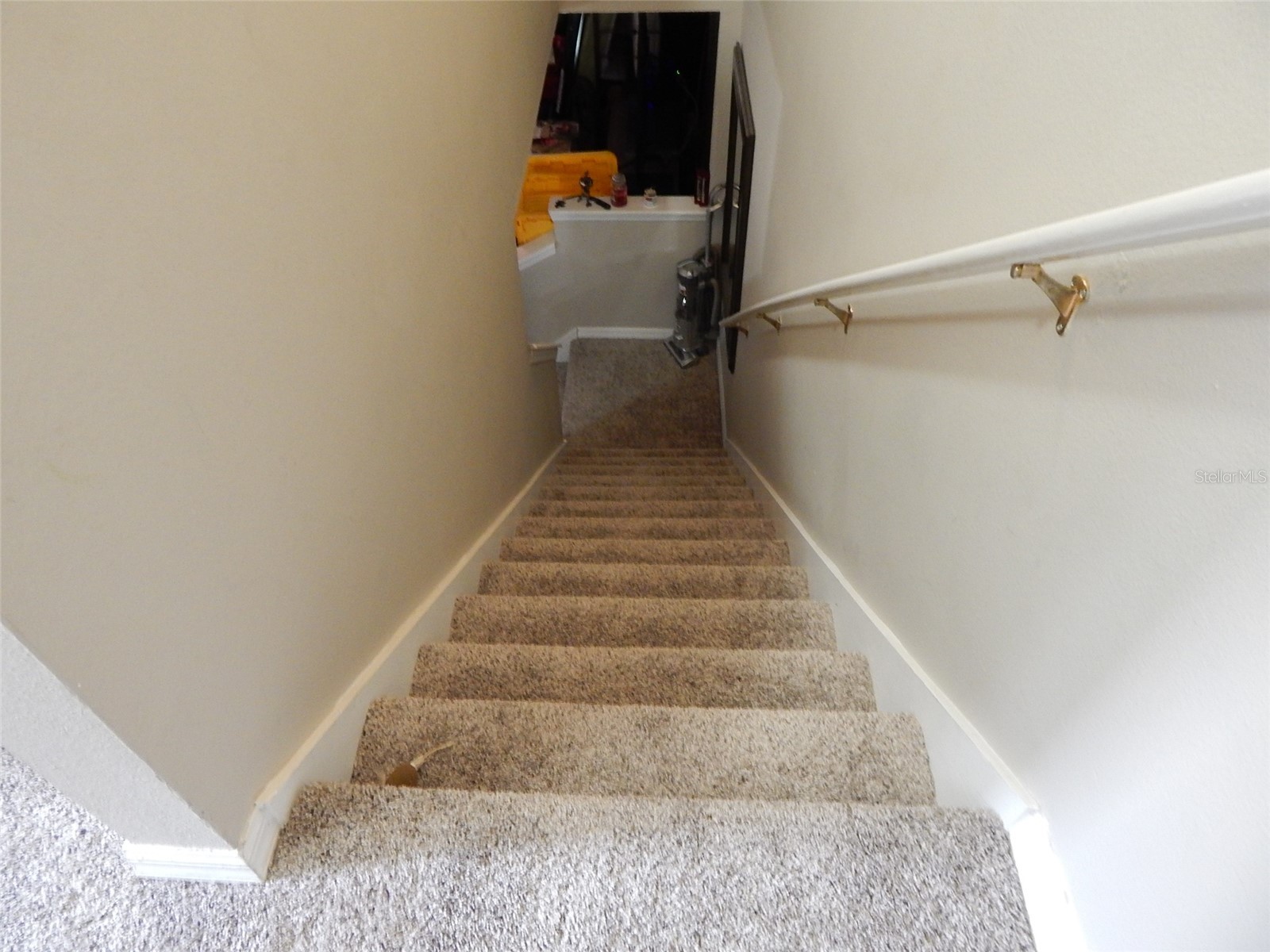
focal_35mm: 23
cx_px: 635
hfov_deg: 73.9
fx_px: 844
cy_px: 476
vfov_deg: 58.9
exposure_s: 1/13
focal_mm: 4
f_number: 3
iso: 400
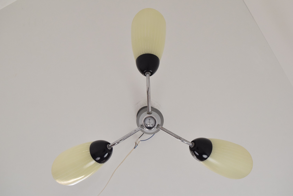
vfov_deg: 19.0
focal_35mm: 72
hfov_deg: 28.1
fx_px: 586
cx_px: 146
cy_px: 98
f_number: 9
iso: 1600
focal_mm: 48
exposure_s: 1/320
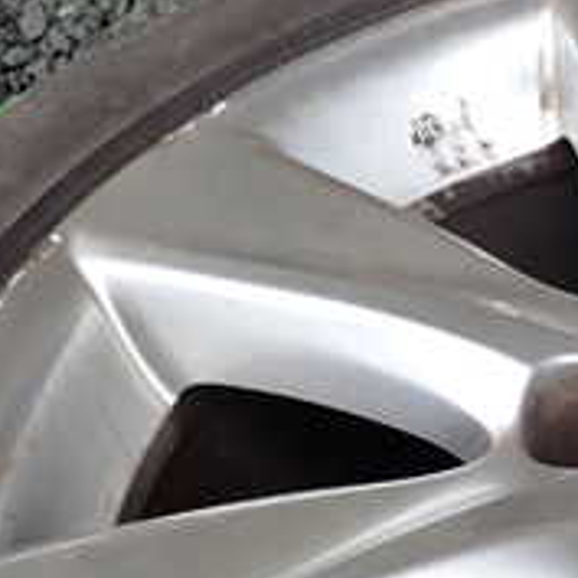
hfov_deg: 18.0
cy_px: 617
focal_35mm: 90
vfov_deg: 18.6
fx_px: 1700
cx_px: 761
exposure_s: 1/160
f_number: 2.3
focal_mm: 5.4
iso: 100
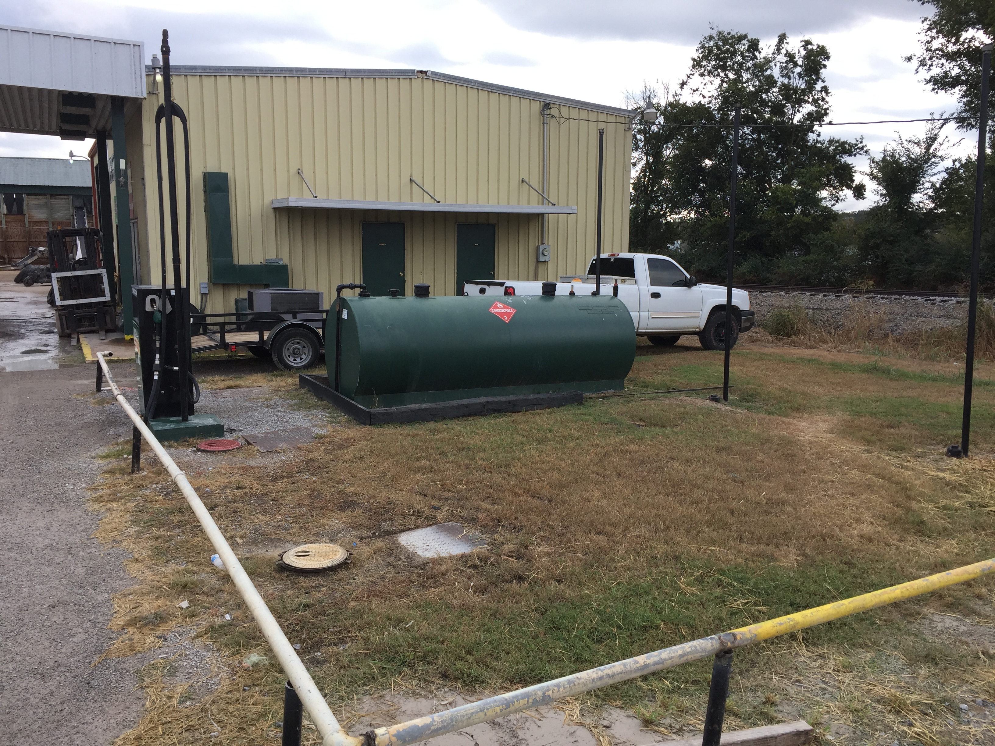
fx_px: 834
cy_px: 373
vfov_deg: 48.2
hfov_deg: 61.7
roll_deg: -1.2
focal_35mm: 29
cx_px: 498
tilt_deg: -8.8
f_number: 2.2
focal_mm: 4.15
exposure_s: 1/791
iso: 32
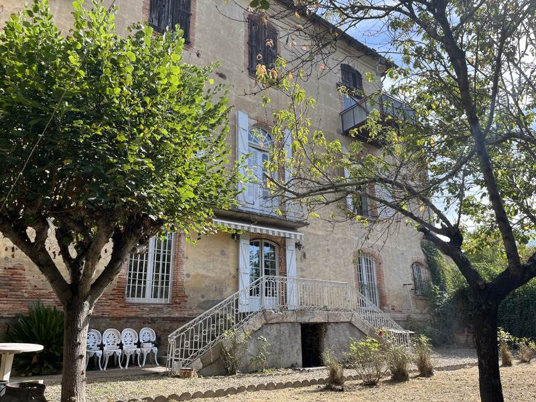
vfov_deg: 53.1
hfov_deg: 67.3
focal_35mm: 26
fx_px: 403
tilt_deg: +17.8
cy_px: 201
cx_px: 268
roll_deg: +2.3
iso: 50
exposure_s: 1/1151
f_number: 1.6
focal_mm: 5.1
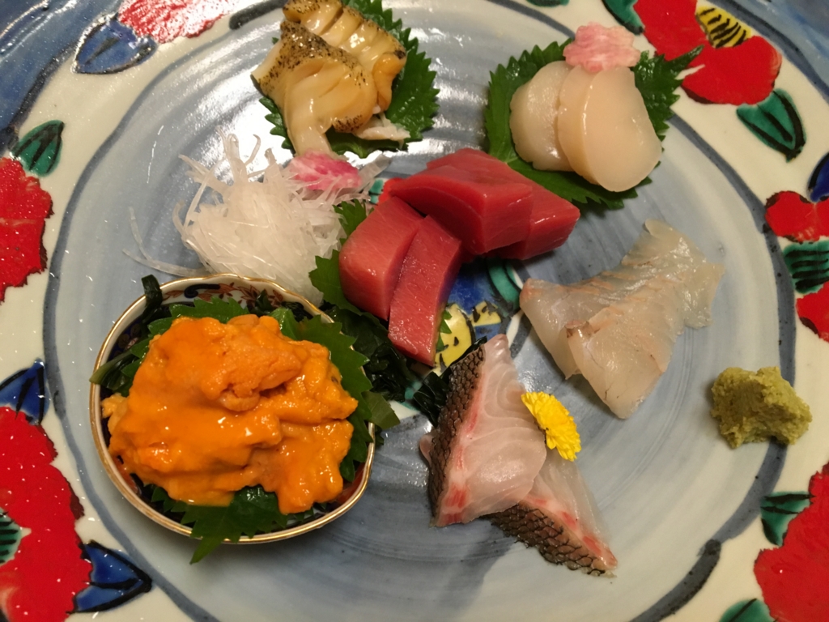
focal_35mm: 29
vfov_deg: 48.2
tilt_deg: -65.7
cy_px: 311
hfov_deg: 61.7
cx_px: 414
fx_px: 695
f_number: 2.2
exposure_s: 1/17
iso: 200
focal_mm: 4.15
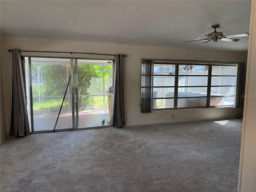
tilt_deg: -5.5
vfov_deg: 56.8
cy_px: 96
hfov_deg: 71.6
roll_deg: -0.3
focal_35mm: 24
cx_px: 128
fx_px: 177
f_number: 1.78
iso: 64
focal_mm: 6.76
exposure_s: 1/120
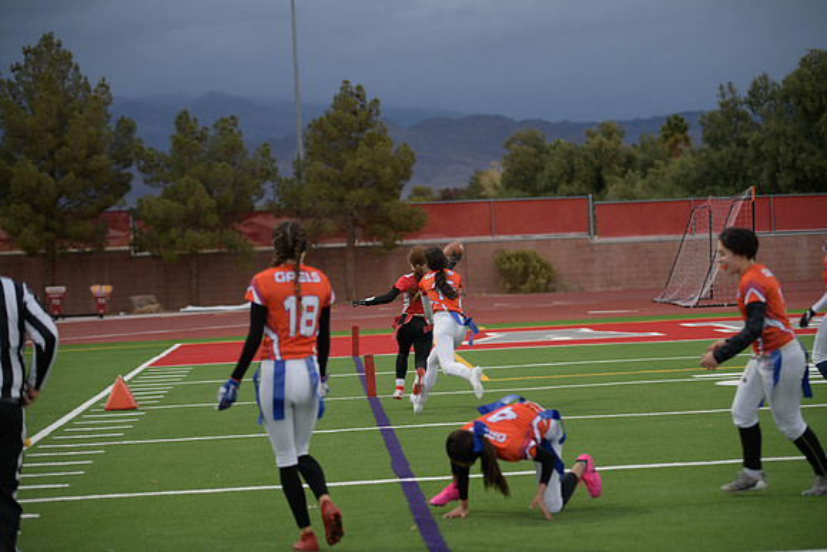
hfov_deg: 20.4
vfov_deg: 13.7
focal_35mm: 100
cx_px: 414
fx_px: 2298
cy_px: 276
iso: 250
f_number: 2.8
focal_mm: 100
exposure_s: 1/200
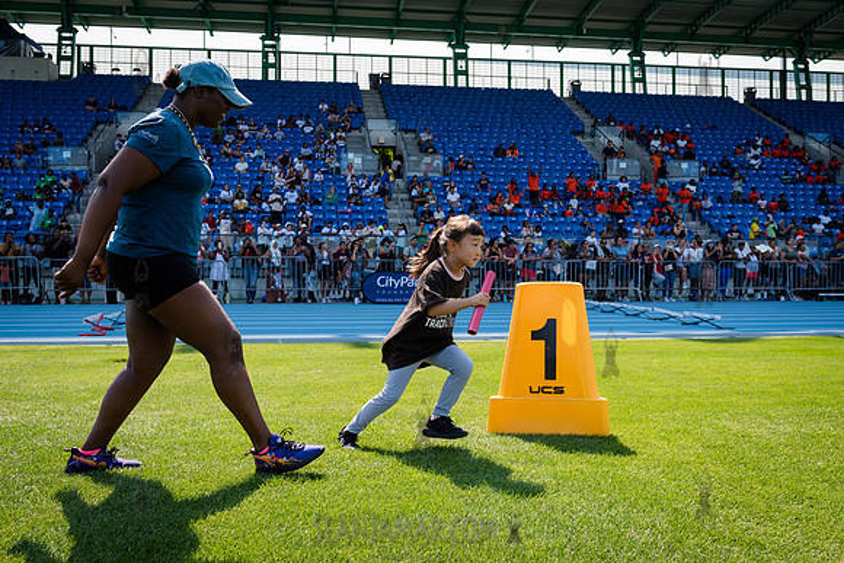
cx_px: 448
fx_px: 909
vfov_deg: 34.4
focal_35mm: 39
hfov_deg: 49.8
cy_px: 283
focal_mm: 35
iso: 400
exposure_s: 1/640
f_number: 5.6
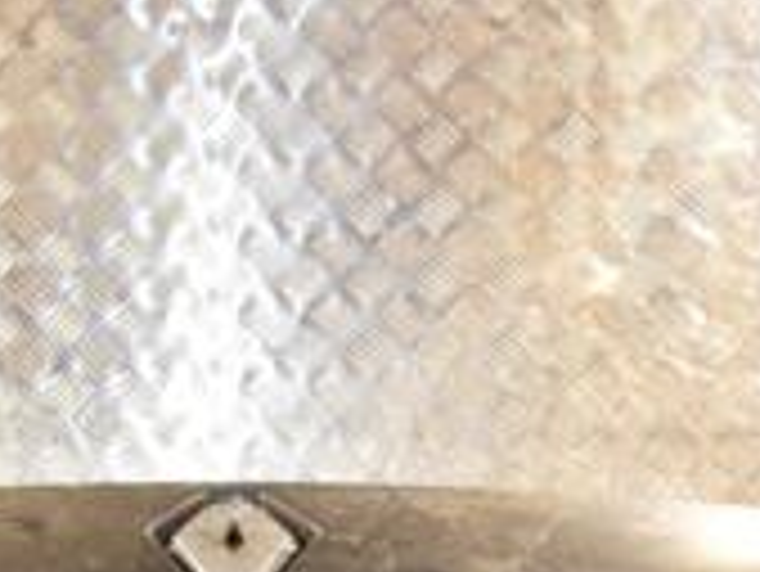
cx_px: 256
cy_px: 721
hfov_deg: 16.0
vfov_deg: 11.8
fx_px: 2702
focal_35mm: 123
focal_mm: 24
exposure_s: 1/160
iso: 800
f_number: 5
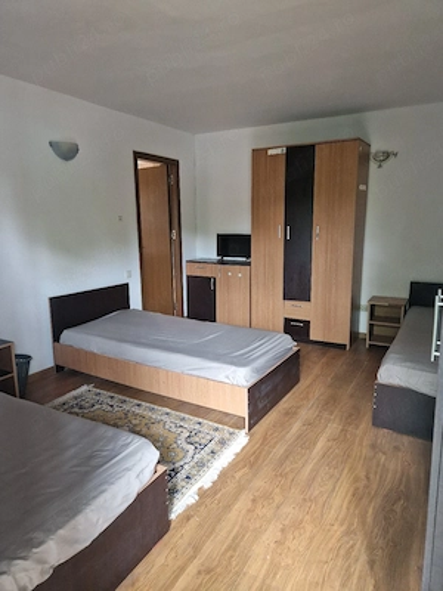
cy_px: 296
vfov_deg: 73.9
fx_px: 392
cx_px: 222
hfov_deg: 58.9
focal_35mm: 23
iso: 800
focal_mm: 5.4
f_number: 1.8
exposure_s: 1/50
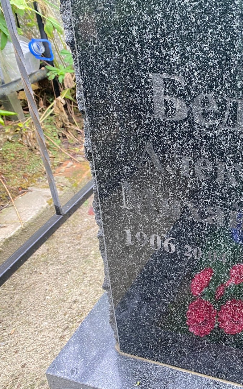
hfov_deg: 31.8
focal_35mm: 37
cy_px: 195
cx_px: 243
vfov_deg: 52.8
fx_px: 392
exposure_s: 1/68
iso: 125
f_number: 1.8
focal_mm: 4.25
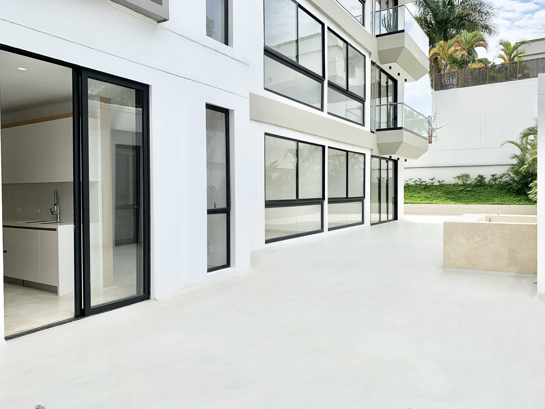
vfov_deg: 53.1
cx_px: 272
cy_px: 204
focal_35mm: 26
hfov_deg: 67.3
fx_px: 409
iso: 25
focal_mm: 4.25
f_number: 1.8
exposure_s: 1/2681
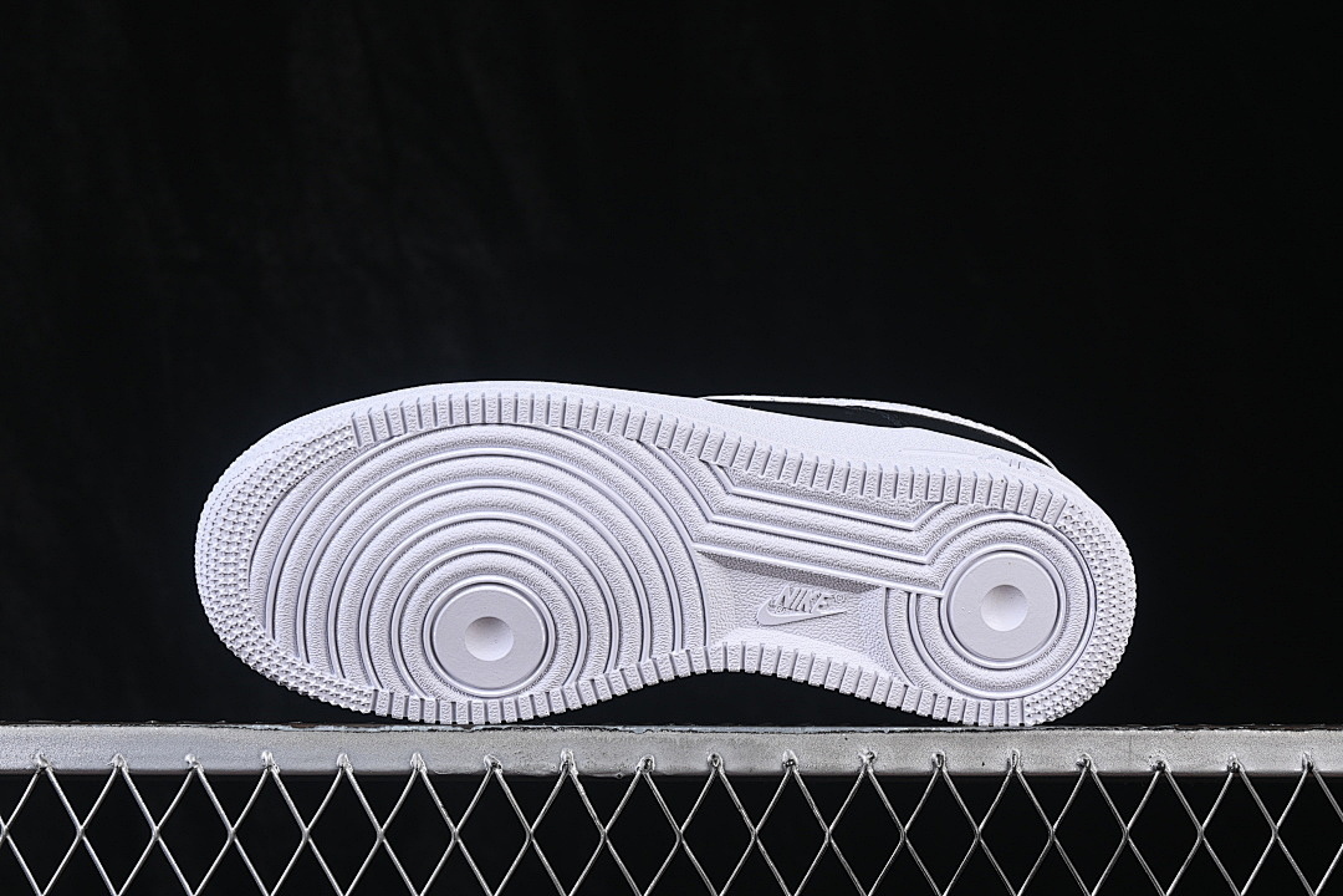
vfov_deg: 18.2
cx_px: 672
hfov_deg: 27.0
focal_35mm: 75
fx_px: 2798
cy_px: 448
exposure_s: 1/80
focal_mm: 50
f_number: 8
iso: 160
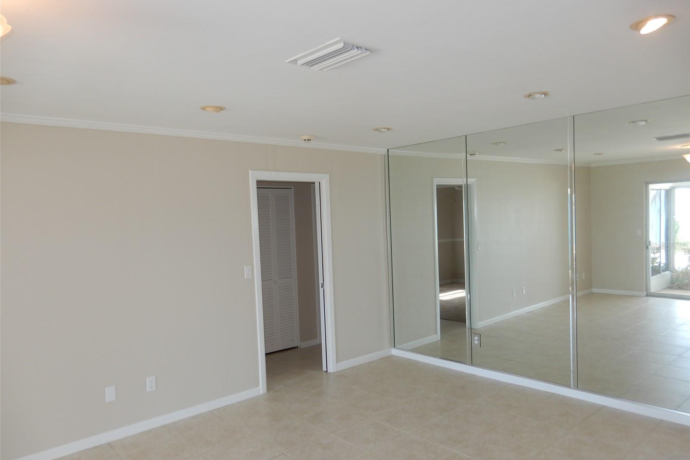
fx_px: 479
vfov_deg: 51.2
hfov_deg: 71.5
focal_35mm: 25
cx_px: 345
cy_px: 246
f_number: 3.4
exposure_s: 1/30
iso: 80
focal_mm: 4.3
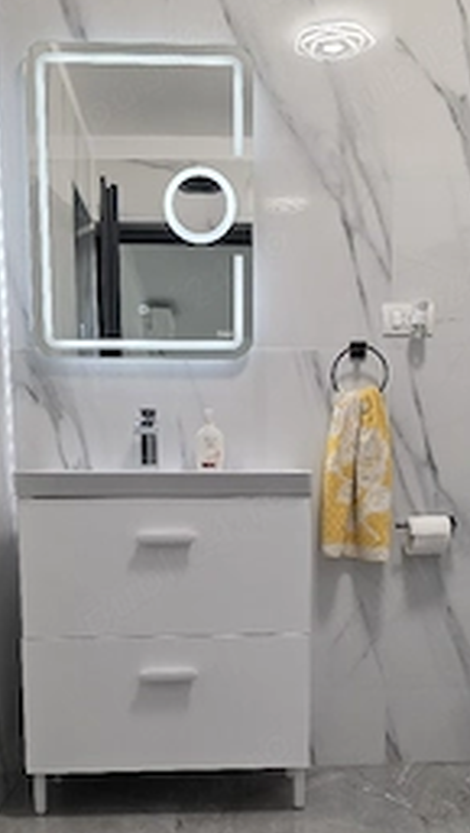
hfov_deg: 30.5
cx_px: 250
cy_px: 596
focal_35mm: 39
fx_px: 862
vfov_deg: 50.0
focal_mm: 6.3
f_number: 1.7
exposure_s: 1/101
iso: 80
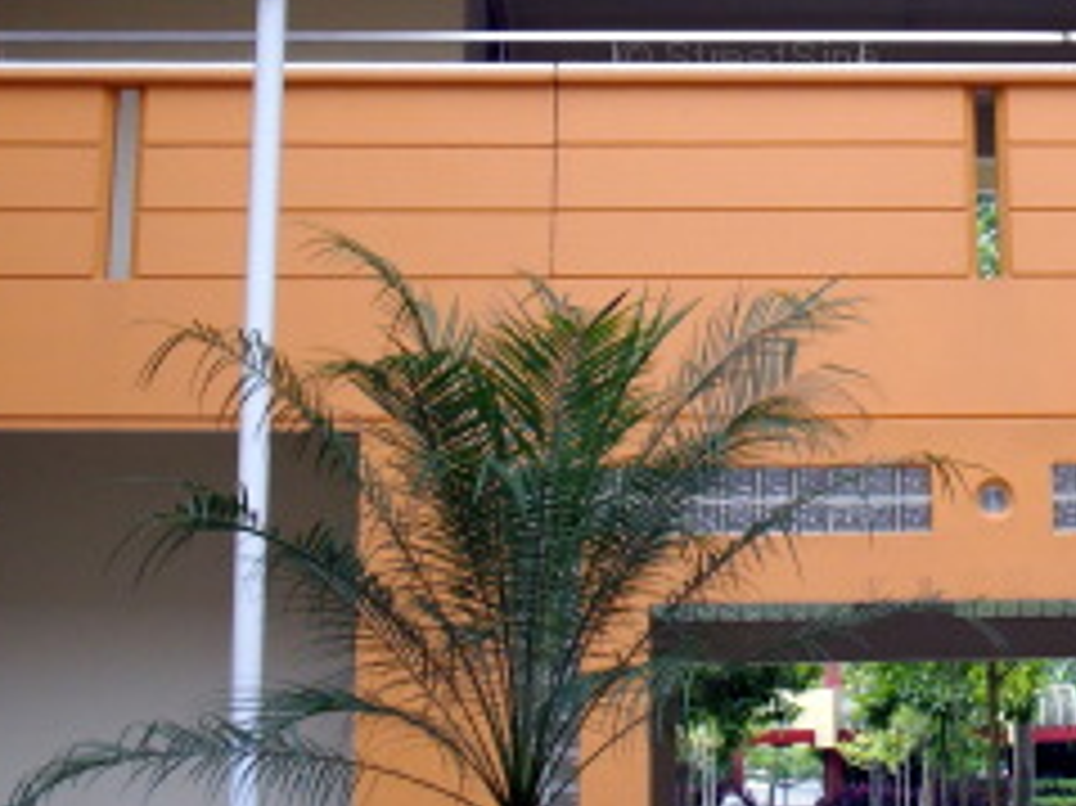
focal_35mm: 85
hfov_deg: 22.5
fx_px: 2641
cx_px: 954
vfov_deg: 17.1
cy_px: 63
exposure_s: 1/125
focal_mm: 6.2
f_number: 2.8
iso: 96
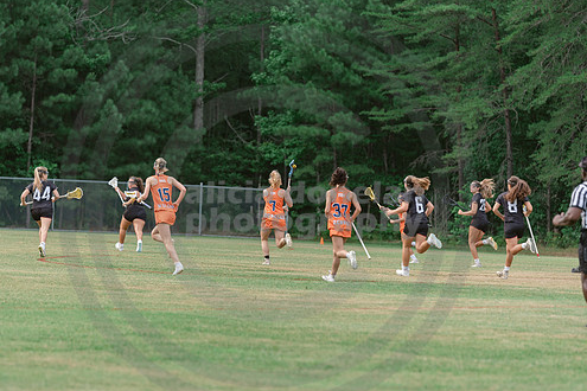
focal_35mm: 205
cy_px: 206
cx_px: 268
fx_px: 3342
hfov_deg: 10.0
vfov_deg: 6.7
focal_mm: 175
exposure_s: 1/640
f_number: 3.2
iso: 250
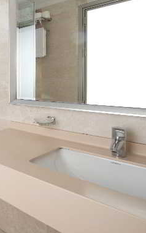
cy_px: 89
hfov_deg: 30.0
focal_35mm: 30
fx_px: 191
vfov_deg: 62.1
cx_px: -58
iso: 200
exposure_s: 1/60
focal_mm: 14
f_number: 9
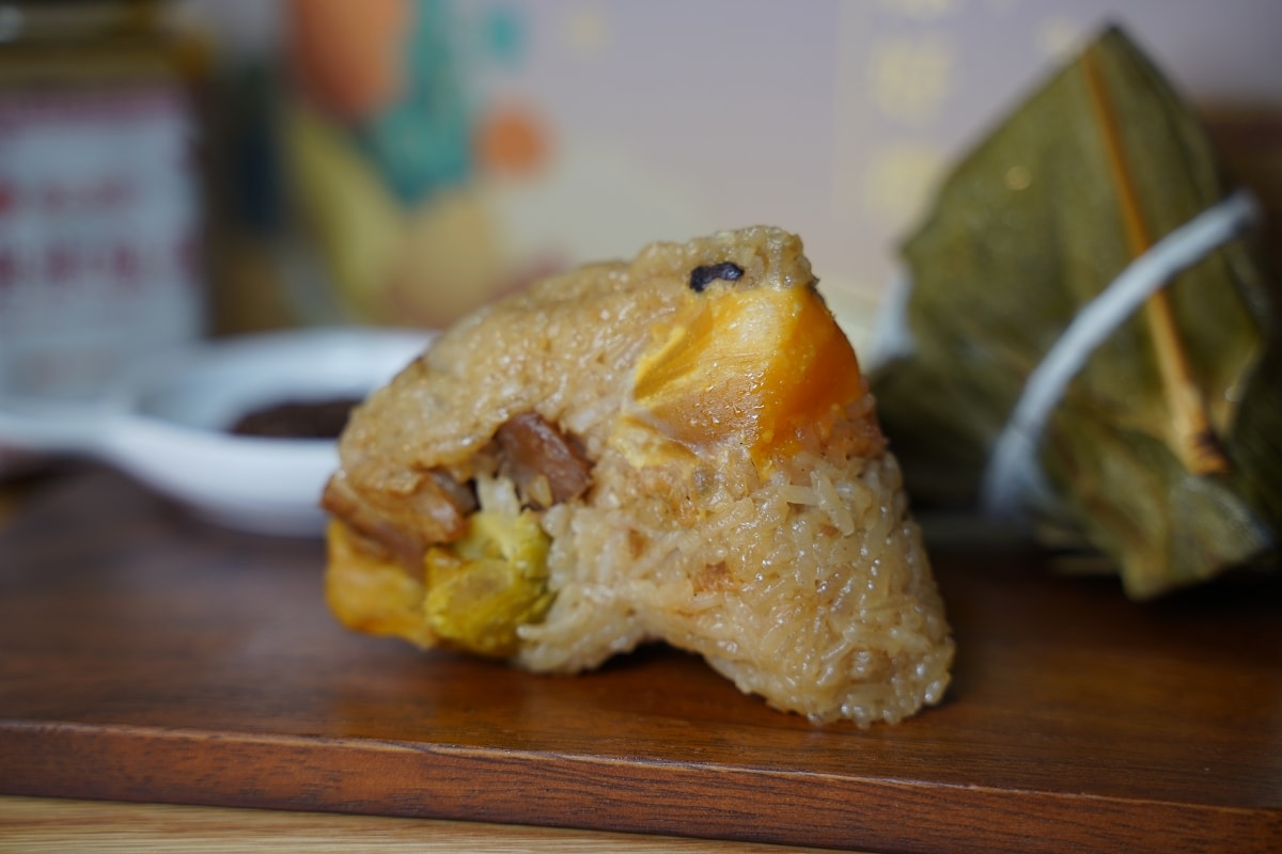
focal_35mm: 75
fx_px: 2671
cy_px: 427
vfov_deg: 18.2
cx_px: 641
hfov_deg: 27.0
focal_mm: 75
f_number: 4
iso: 125
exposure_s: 1/80
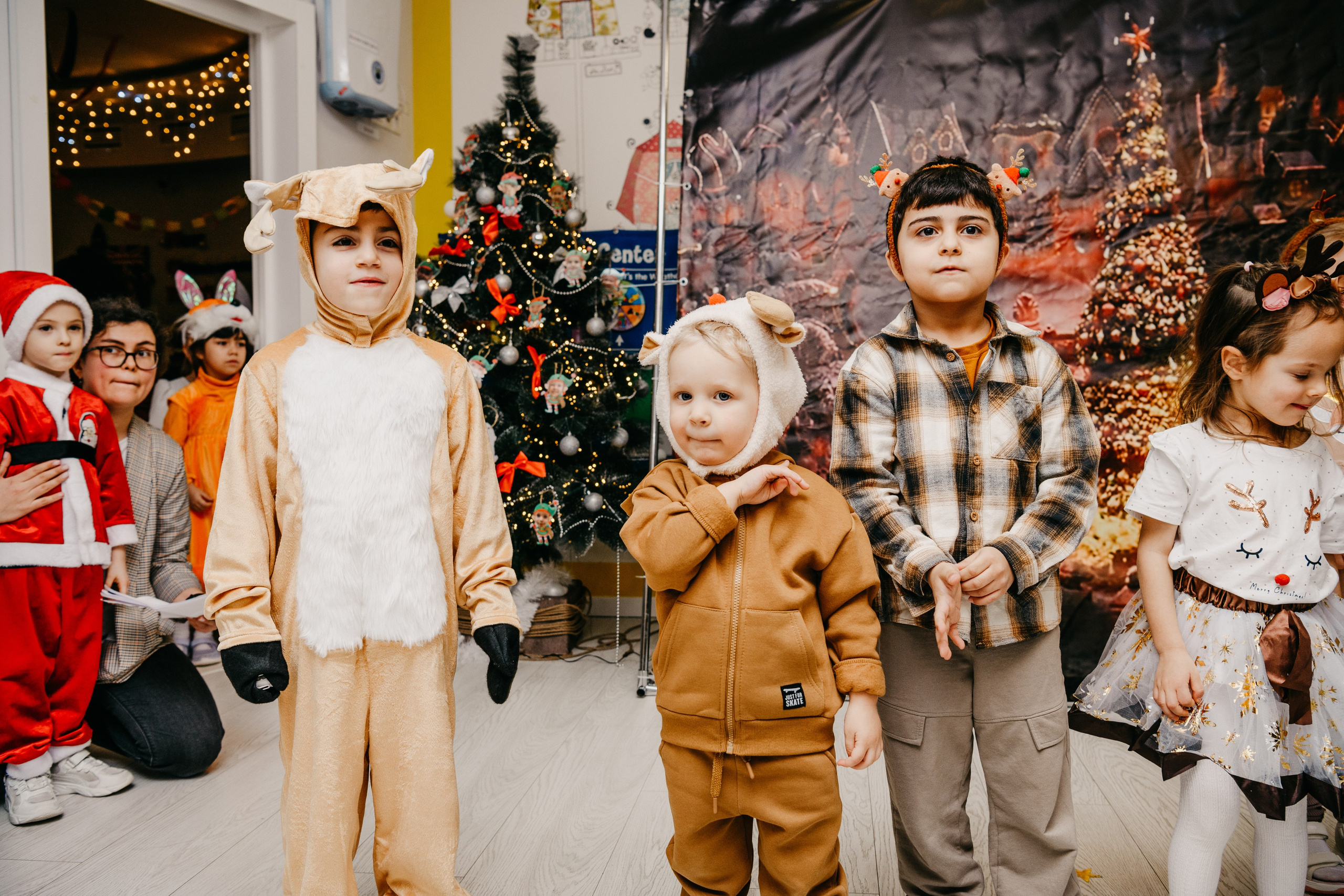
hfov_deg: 58.7
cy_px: 448
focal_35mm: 32
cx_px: 672
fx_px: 1195
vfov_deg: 41.1
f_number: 5
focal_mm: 32
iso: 320
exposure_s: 1/160
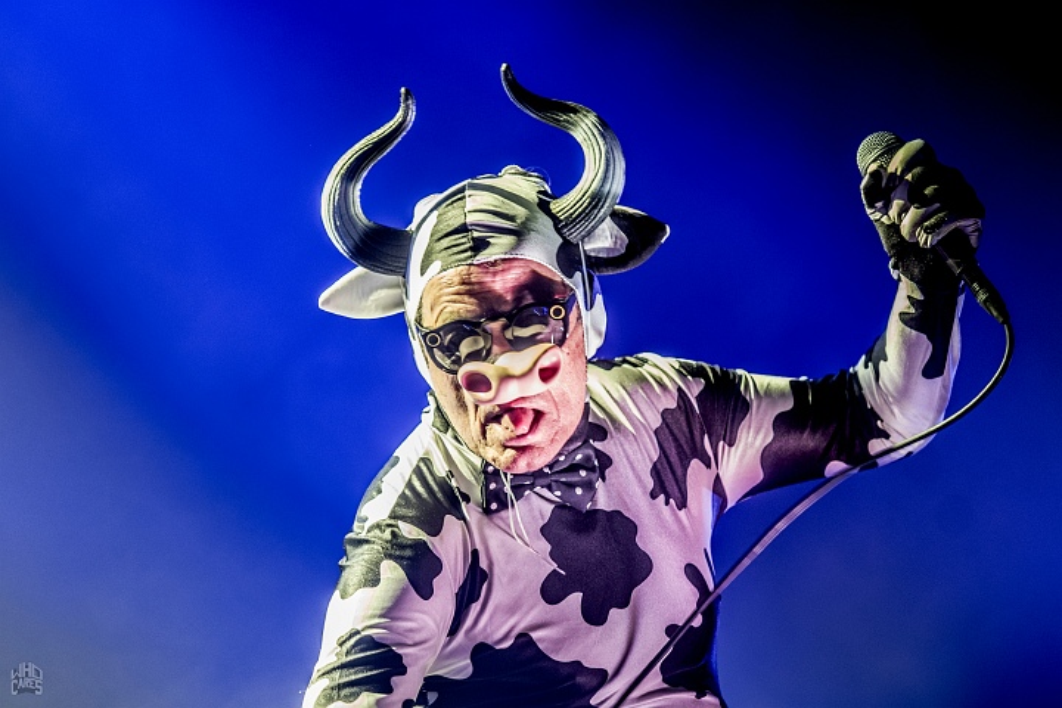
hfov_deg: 10.5
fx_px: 5752
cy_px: 354
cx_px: 531
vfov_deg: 7.0
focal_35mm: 195
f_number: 2.8
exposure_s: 1/80
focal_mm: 130
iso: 1250
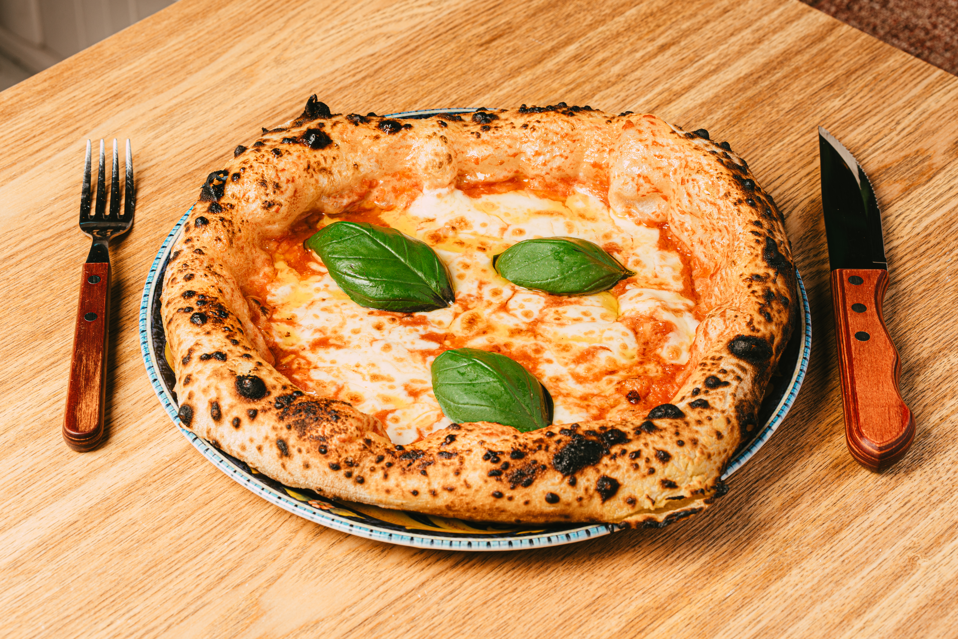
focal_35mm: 85
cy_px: 320
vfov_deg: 16.1
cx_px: 479
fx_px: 2262
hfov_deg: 23.9
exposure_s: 1/100
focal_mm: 85
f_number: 10
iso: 125
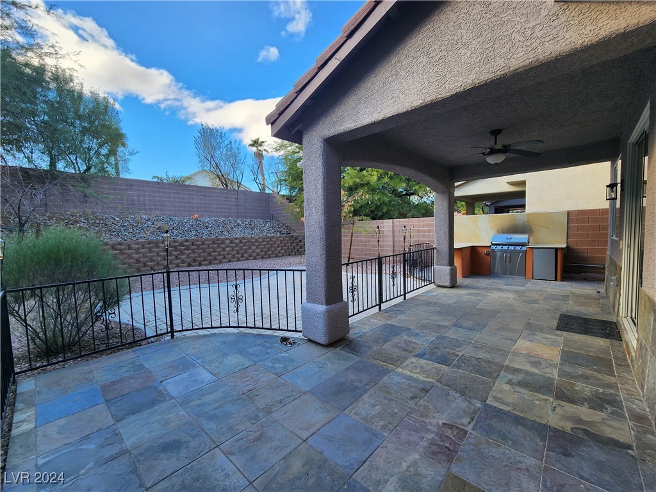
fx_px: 246
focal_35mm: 13
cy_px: 246
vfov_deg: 89.9
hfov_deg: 106.2
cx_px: 328
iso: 50
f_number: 2.2
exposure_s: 1/241
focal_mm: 2.2
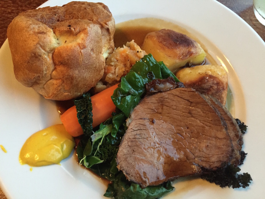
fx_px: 222
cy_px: 100
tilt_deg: -65.8
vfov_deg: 48.2
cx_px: 132
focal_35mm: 29
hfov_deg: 61.7
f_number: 2.2
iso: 250
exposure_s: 1/15
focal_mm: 4.15
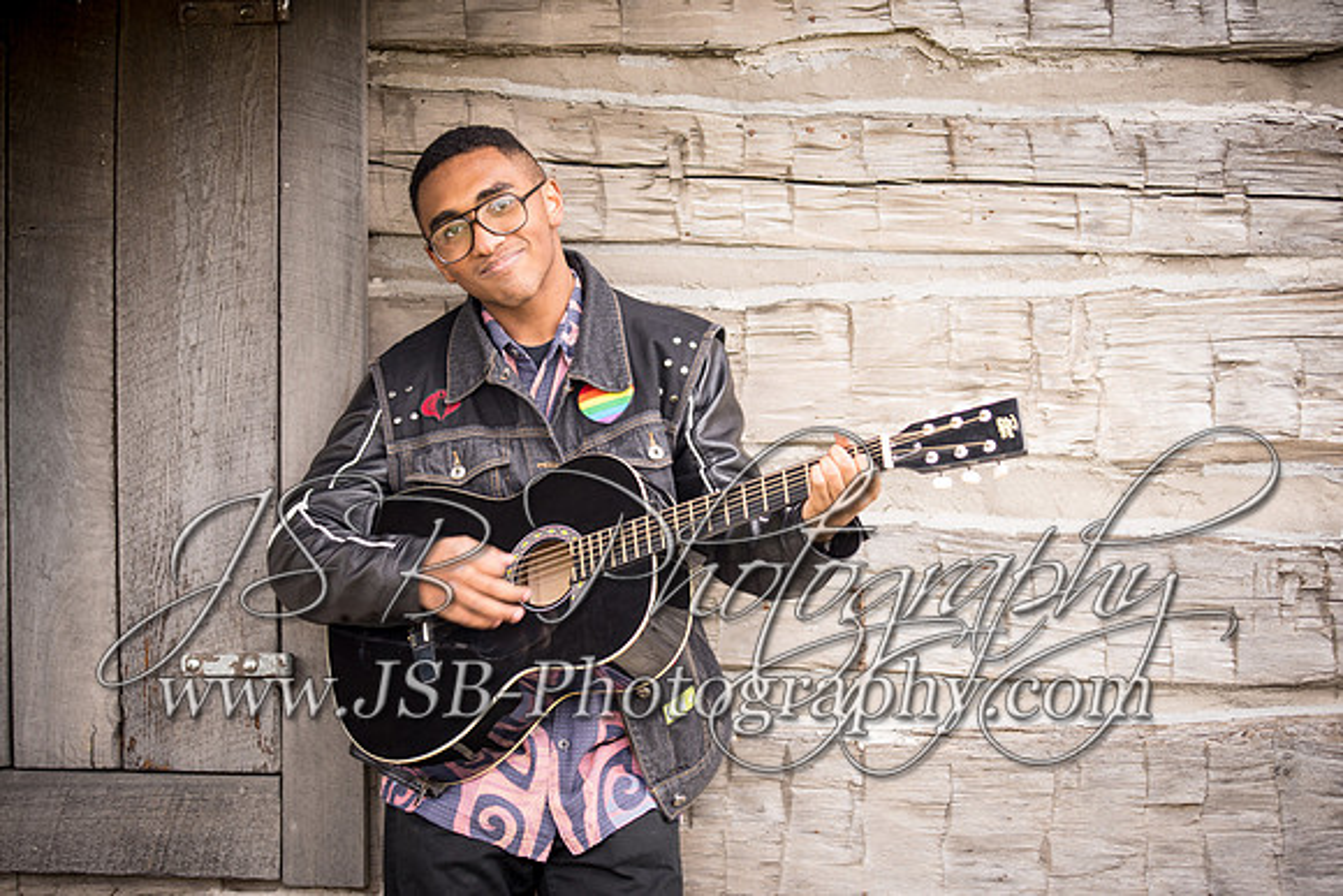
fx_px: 3545
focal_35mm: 95
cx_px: 672
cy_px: 448
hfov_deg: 21.5
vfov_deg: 14.4
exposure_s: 1/30
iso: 200
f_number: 2.8
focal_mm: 95
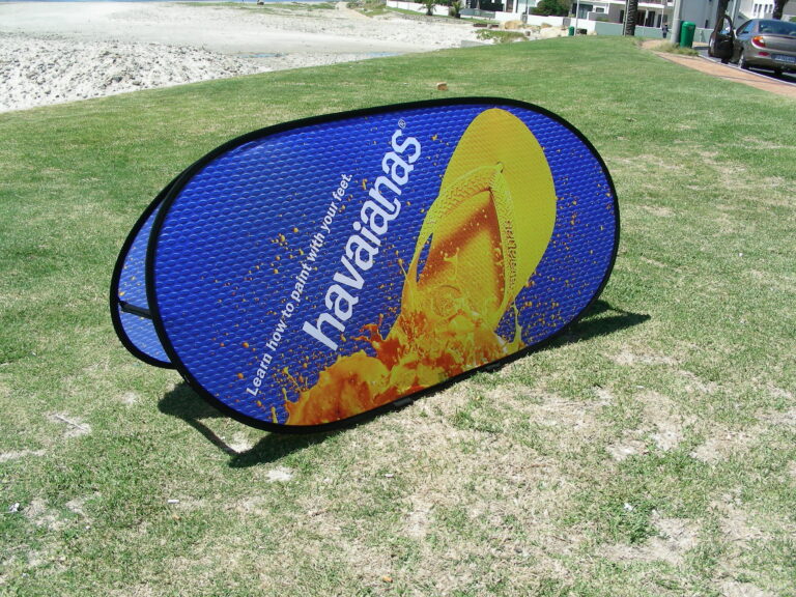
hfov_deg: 49.0
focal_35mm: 38
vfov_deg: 37.7
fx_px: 874
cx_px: 398
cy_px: 298
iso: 50
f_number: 4
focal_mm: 6.3
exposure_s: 1/716
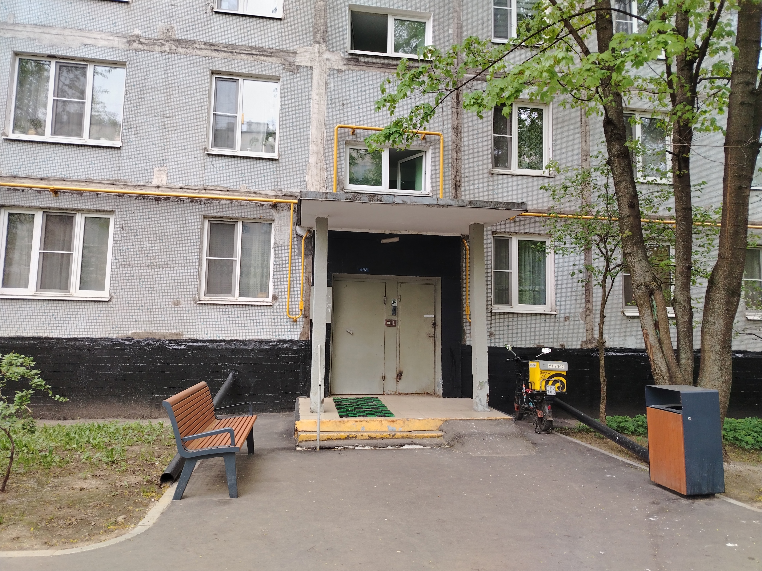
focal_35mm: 24
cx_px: 381
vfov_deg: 56.8
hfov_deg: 71.6
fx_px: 528
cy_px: 286
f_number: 1.75
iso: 236
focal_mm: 5.25
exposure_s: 1/100
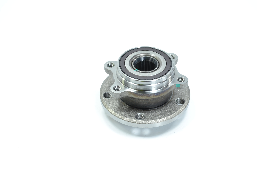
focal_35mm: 69
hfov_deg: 29.2
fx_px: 493
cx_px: 128
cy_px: 86
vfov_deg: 19.7
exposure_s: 1/25
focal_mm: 46
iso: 100
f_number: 7.1
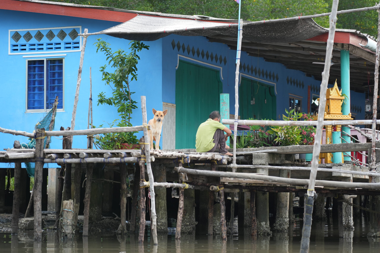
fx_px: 1108
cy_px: 126
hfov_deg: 19.5
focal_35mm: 105
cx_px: 190
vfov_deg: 13.0
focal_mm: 105
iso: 250
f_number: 4
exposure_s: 1/160
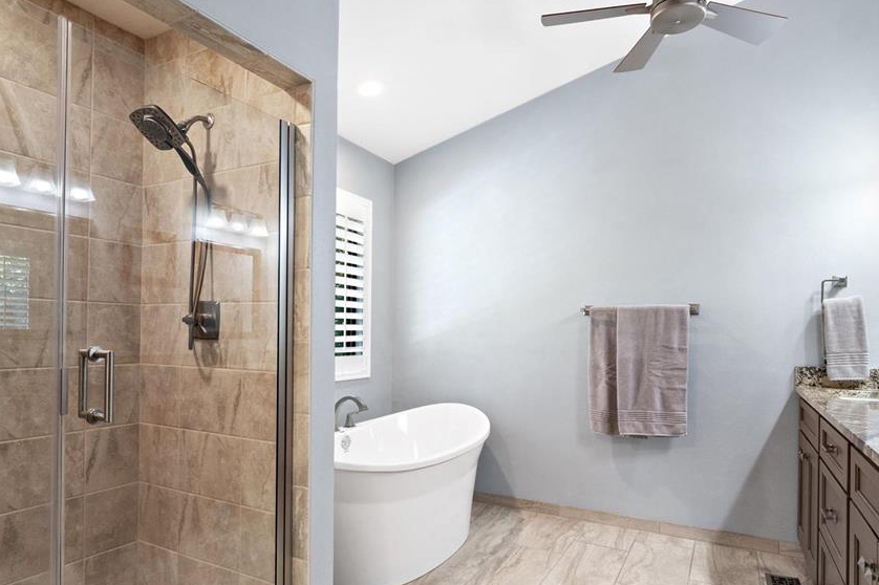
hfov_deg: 78.6
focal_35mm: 22
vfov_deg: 56.9
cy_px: 337
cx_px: 434
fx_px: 537
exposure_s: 1/50
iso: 400
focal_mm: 9
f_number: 10
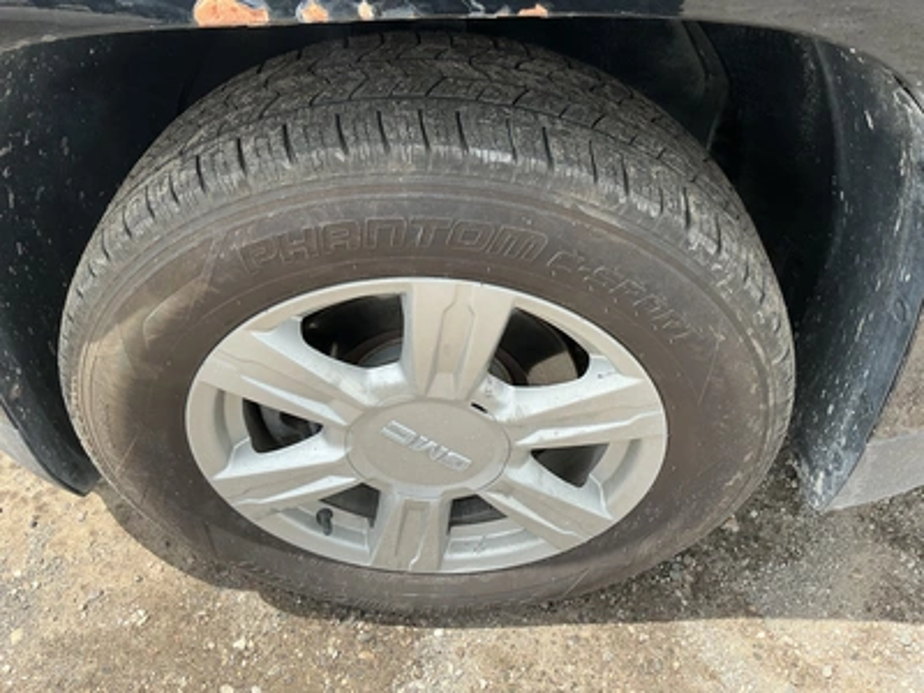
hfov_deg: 63.4
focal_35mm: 28
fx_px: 747
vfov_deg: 49.7
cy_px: 346
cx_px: 462
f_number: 1.8
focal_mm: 3
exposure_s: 1/739
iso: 25
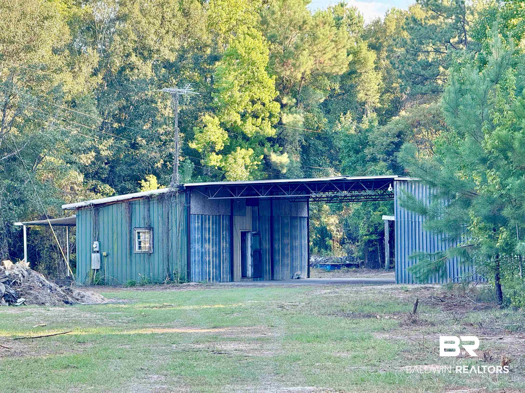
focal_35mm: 120
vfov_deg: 12.3
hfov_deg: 16.4
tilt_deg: +1.1
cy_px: 196
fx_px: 1820
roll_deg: +0.5
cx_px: 262
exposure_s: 1/134
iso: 64
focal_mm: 15.66
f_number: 2.8
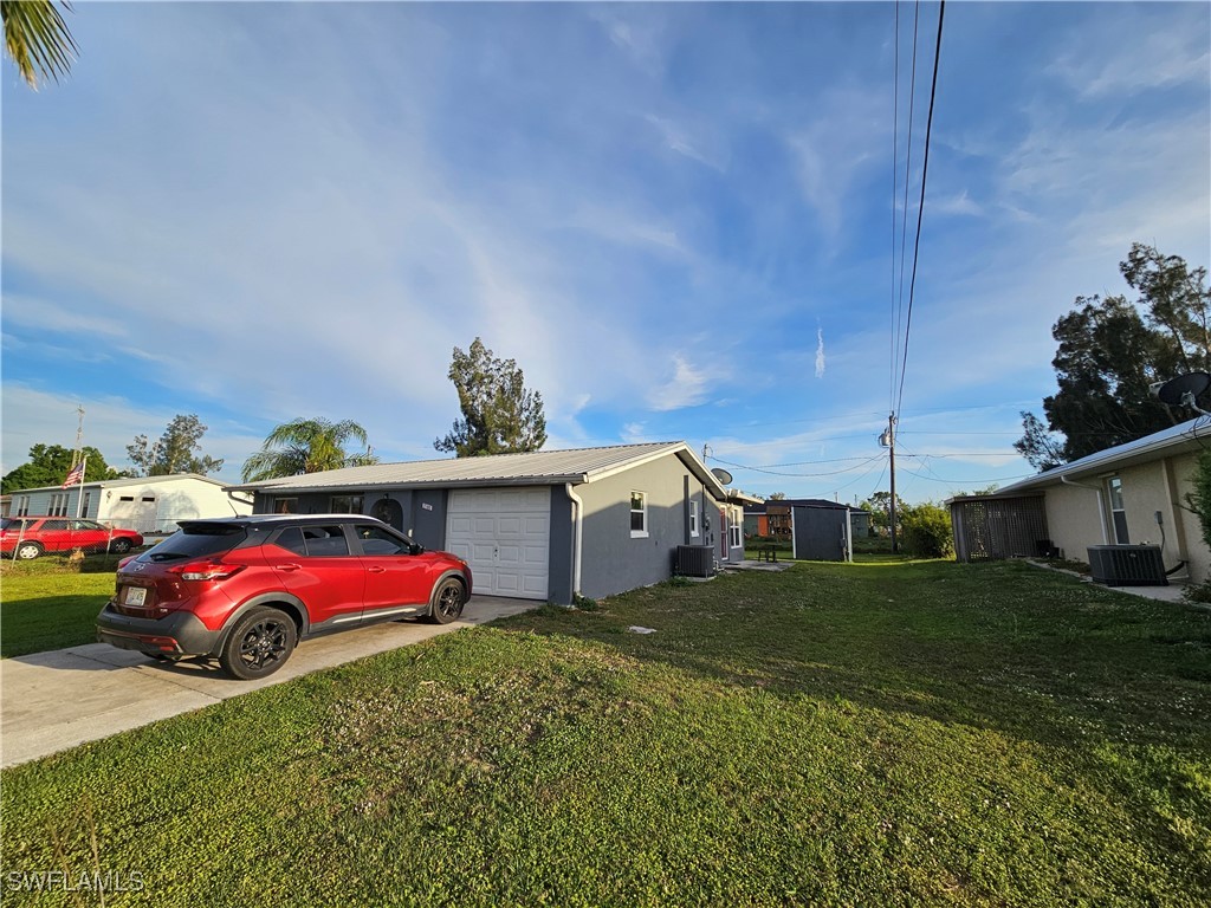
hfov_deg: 106.2
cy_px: 454
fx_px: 455
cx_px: 606
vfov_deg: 89.9
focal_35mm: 13
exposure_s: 1/1799
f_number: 2.2
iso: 50
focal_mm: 2.2
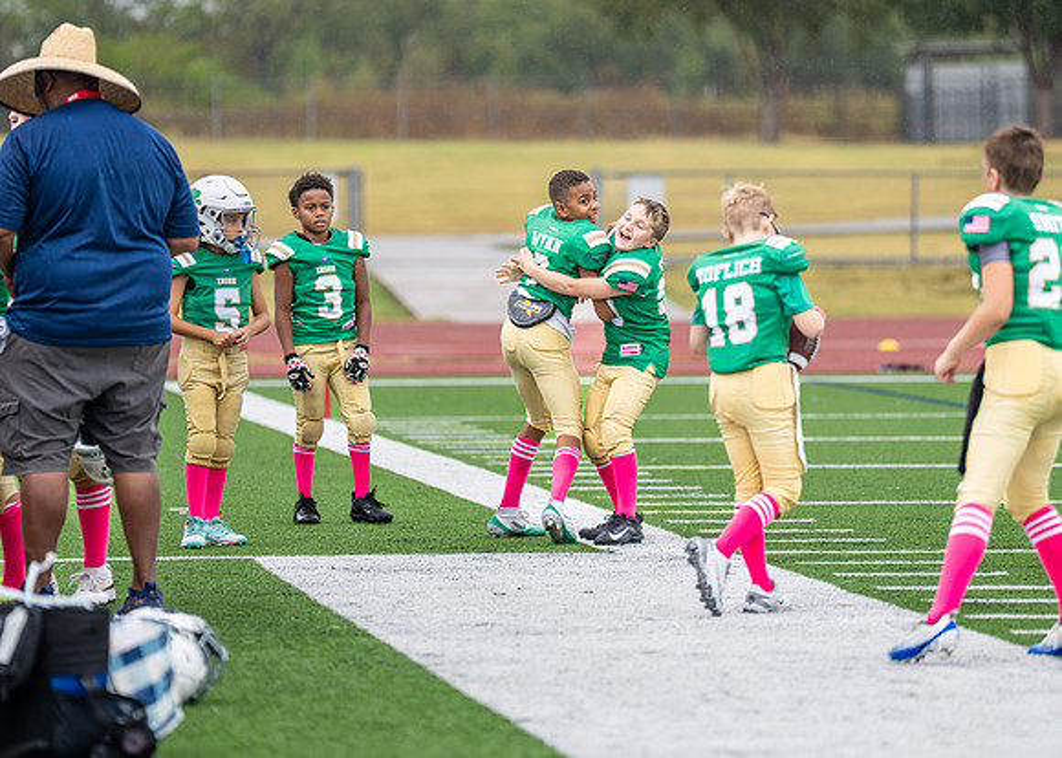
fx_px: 7746
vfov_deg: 5.6
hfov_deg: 7.8
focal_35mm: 257
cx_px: 586
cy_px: 337
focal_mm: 200
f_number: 2.8
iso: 320
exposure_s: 1/1000
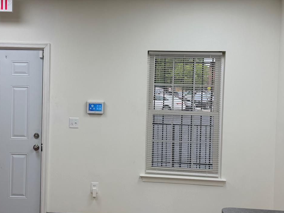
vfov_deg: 28.0
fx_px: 427
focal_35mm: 52
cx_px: 107
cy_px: 105
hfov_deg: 36.6
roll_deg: -1.3
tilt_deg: -2.9
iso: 100
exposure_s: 1/365
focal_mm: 6.76
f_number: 1.78
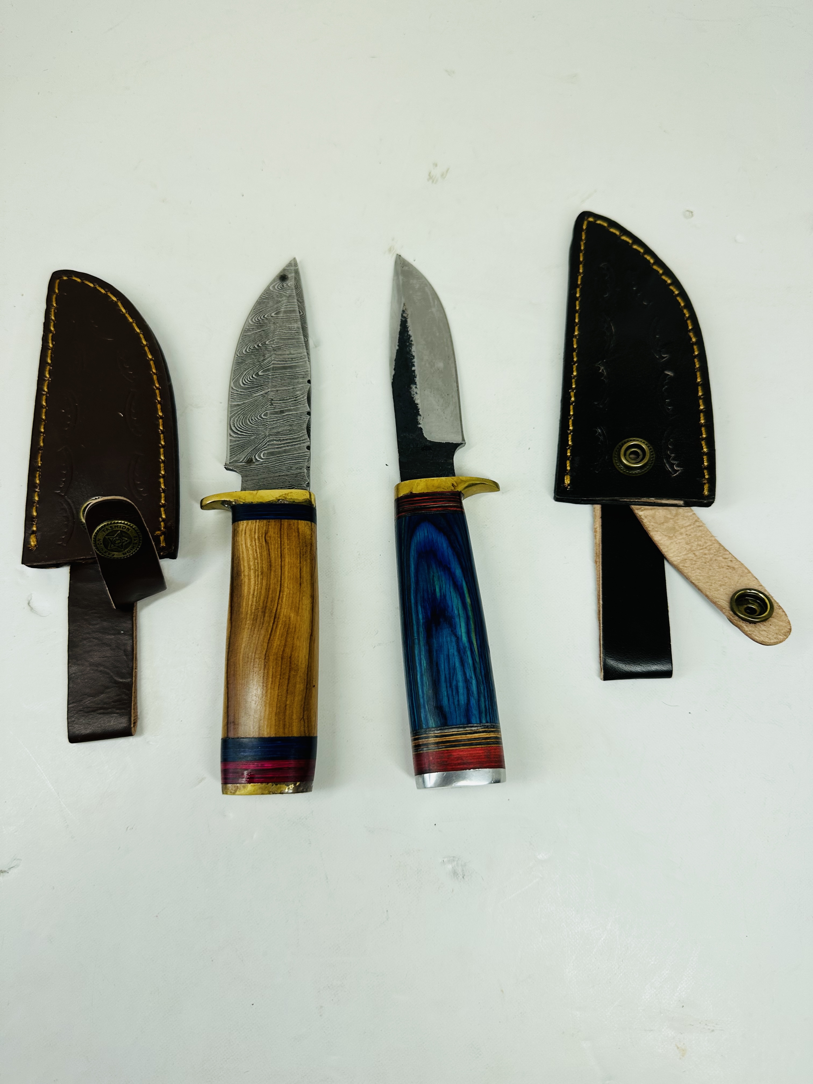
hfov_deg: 56.8
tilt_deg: -74.9
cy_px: 542
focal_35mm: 24
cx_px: 406
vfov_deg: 71.6
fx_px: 752
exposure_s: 1/1072
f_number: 1.78
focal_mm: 6.86
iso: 80
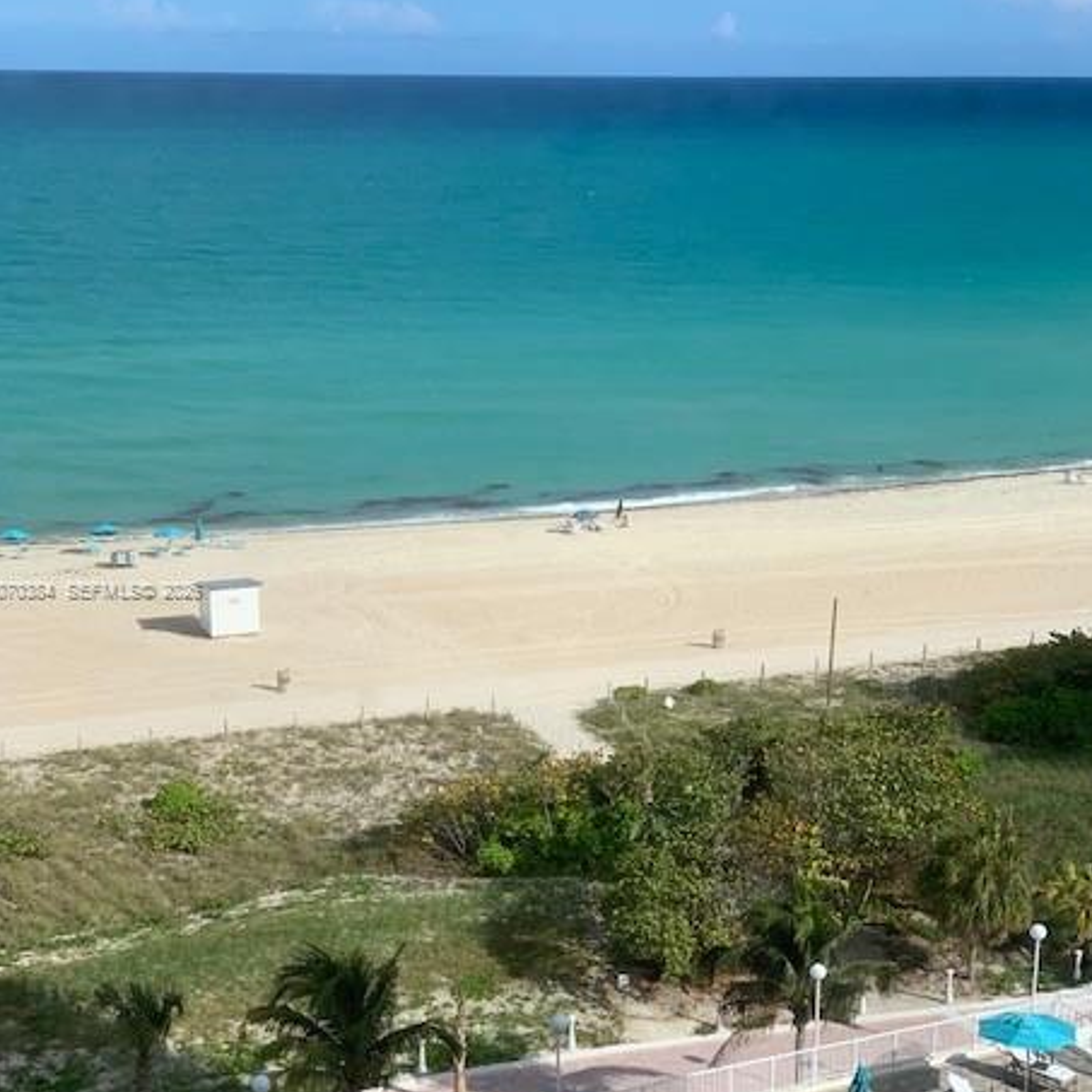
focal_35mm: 65
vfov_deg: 26.5
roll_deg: +0.2
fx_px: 2320
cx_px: 538
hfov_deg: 26.5
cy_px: 591
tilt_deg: -12.2
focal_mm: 6
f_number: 2.4
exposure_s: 1/666
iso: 16
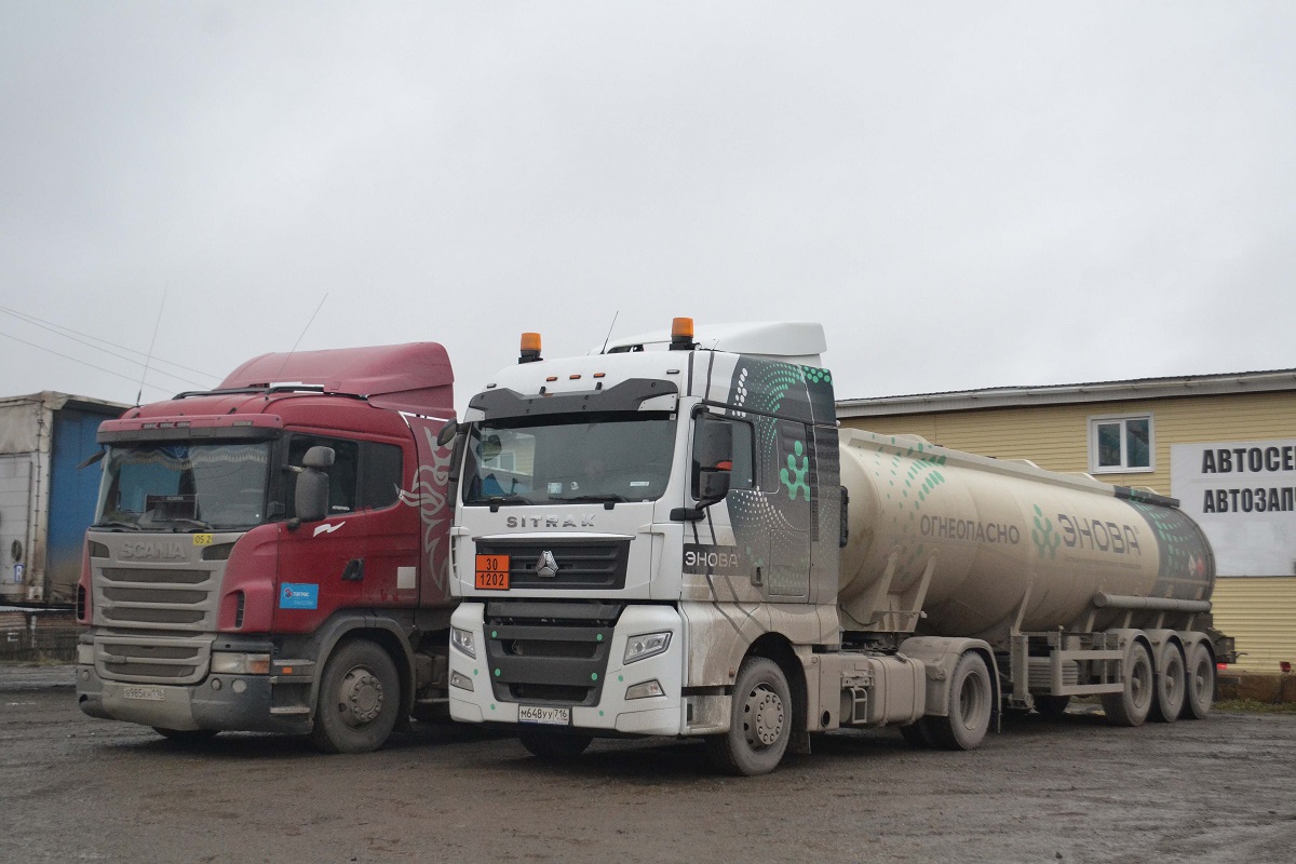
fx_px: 1620
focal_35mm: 45
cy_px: 432
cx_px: 648
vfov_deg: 29.9
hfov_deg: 43.6
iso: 1400
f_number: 4.5
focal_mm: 30
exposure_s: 1/500
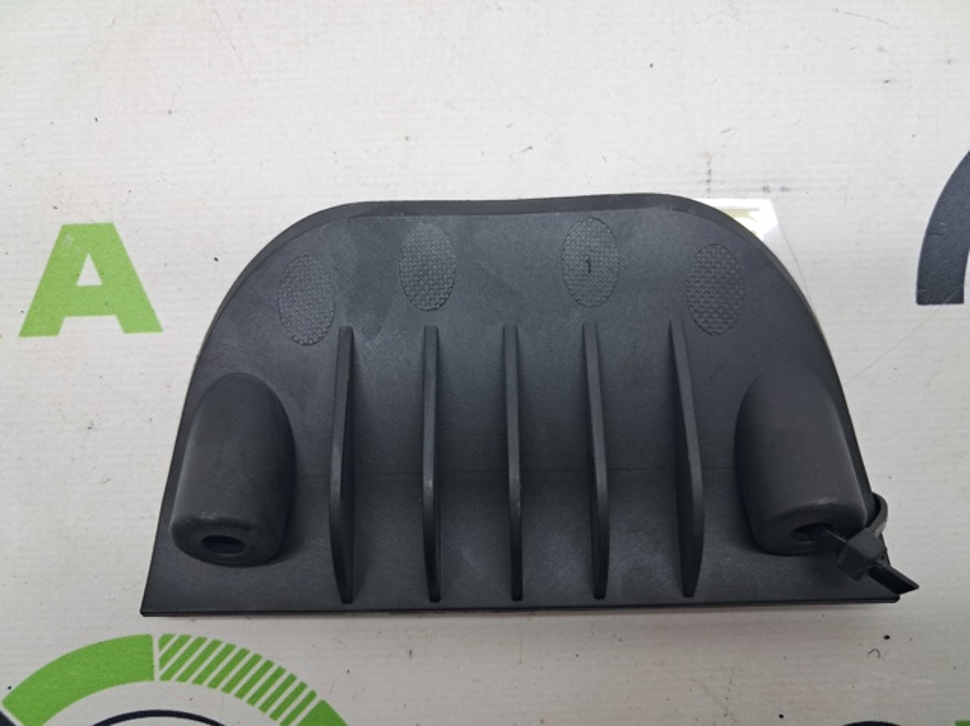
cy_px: 363
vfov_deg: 51.3
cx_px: 485
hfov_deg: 65.4
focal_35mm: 27
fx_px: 756
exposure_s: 1/100
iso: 64
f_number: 1.8
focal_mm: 4
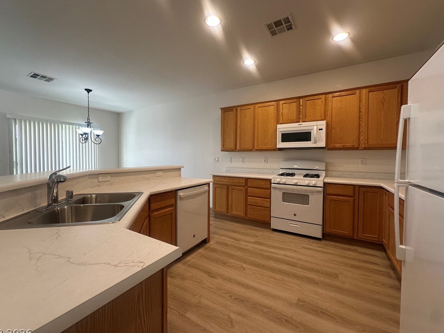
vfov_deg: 81.7
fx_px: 192
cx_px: 219
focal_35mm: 15
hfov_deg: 98.2
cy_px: 163
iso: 160
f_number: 2.2
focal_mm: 2.22
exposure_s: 1/120
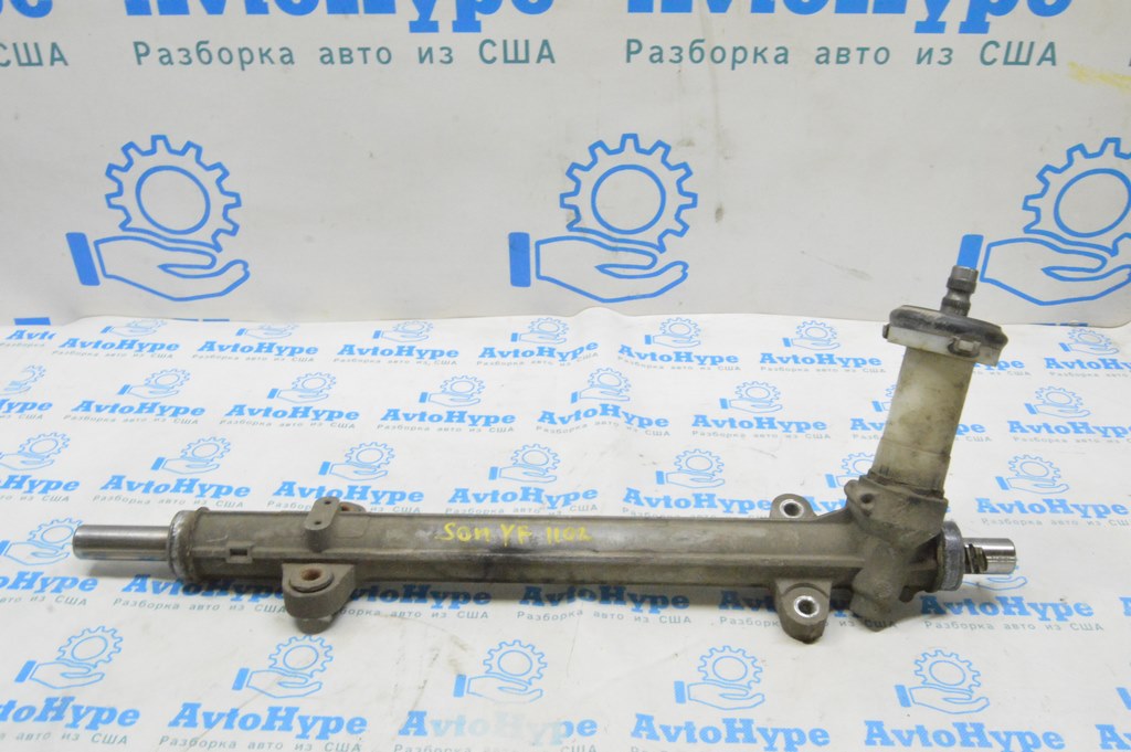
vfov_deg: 39.9
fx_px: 1036
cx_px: 566
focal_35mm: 33
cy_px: 376
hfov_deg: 57.3
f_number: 20
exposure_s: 1/15
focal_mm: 22
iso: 6400
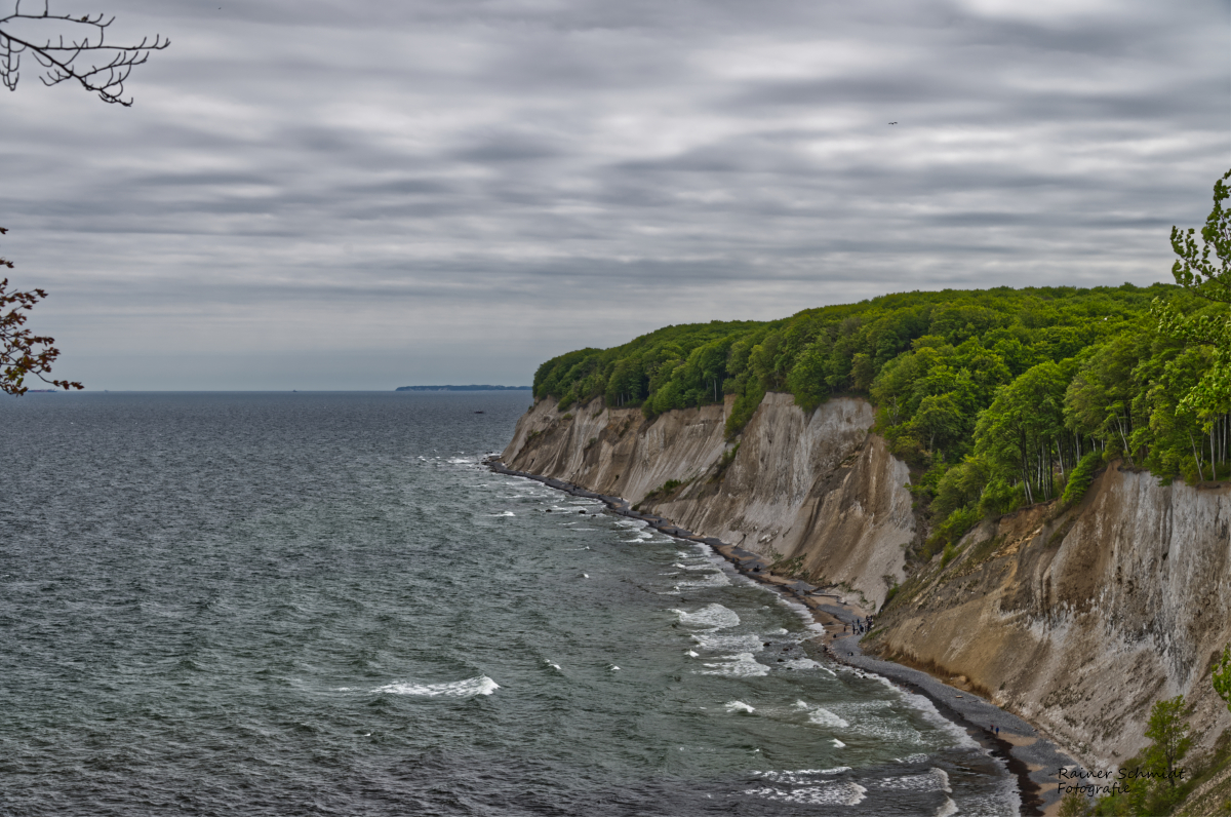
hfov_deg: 39.7
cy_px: 408
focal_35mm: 50
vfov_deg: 26.9
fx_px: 1707
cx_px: 616
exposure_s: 1/200
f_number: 8
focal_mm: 50
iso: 100
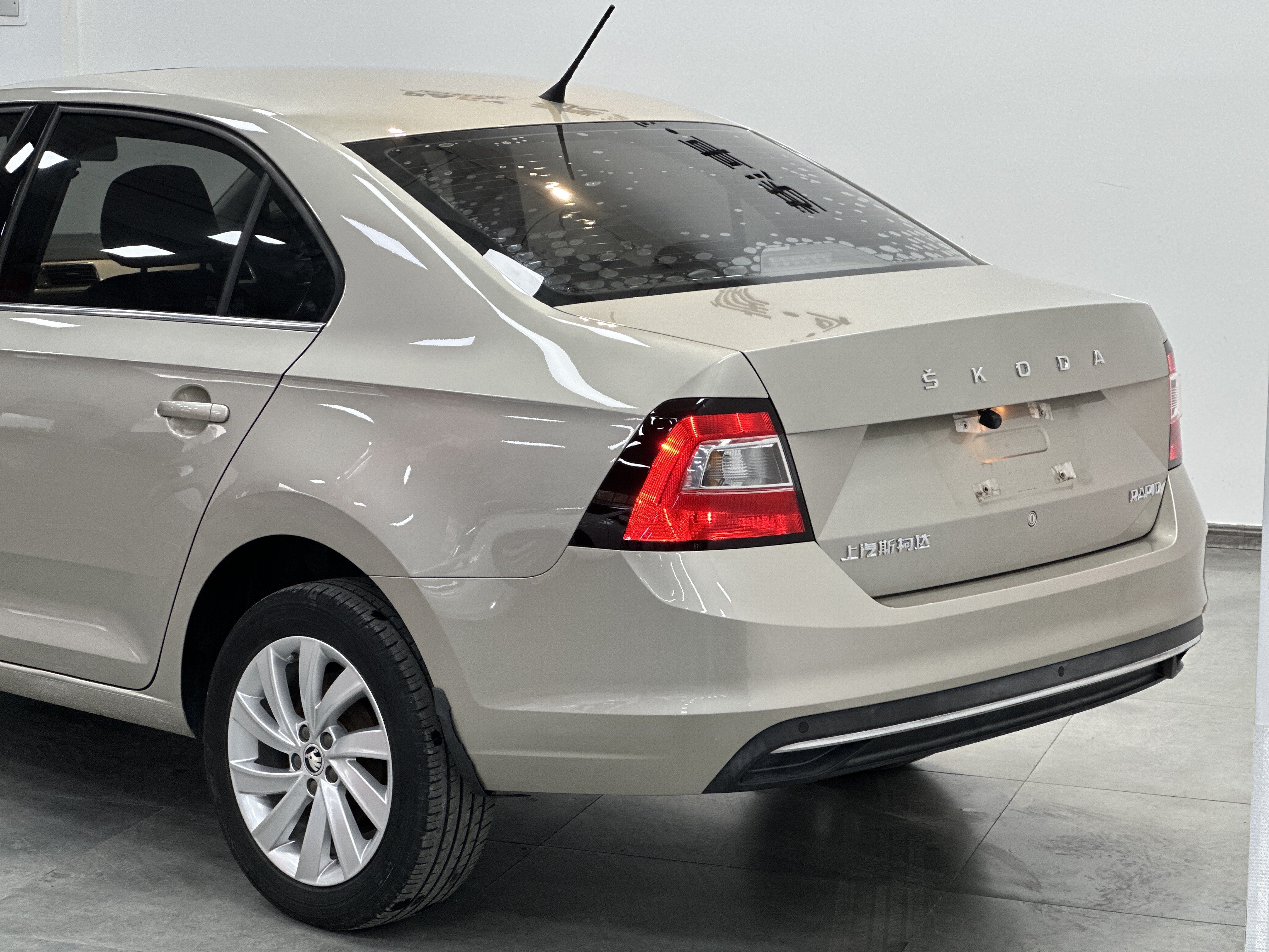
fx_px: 2823
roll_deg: -0.7
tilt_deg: -9.6
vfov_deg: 19.1
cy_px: 476
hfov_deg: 25.3
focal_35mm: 77
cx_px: 634
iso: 160
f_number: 2.8
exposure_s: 1/100
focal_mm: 9
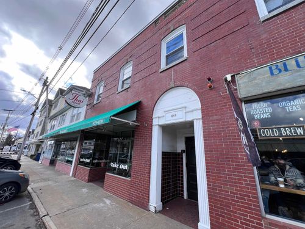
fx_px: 115
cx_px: 152
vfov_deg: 89.9
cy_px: 114
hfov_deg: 106.2
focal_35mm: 13
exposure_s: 1/475
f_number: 1.8
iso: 32
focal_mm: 1.57
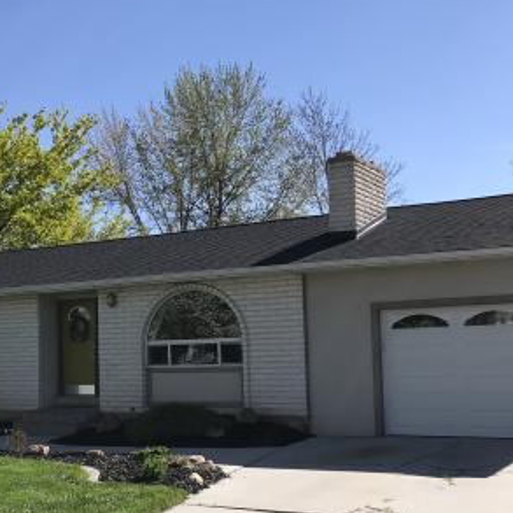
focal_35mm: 54
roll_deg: +0.7
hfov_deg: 30.7
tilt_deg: +4.5
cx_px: 93
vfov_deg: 31.5
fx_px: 905
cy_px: 310
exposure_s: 1/2179
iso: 20
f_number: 1.8
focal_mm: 3.99
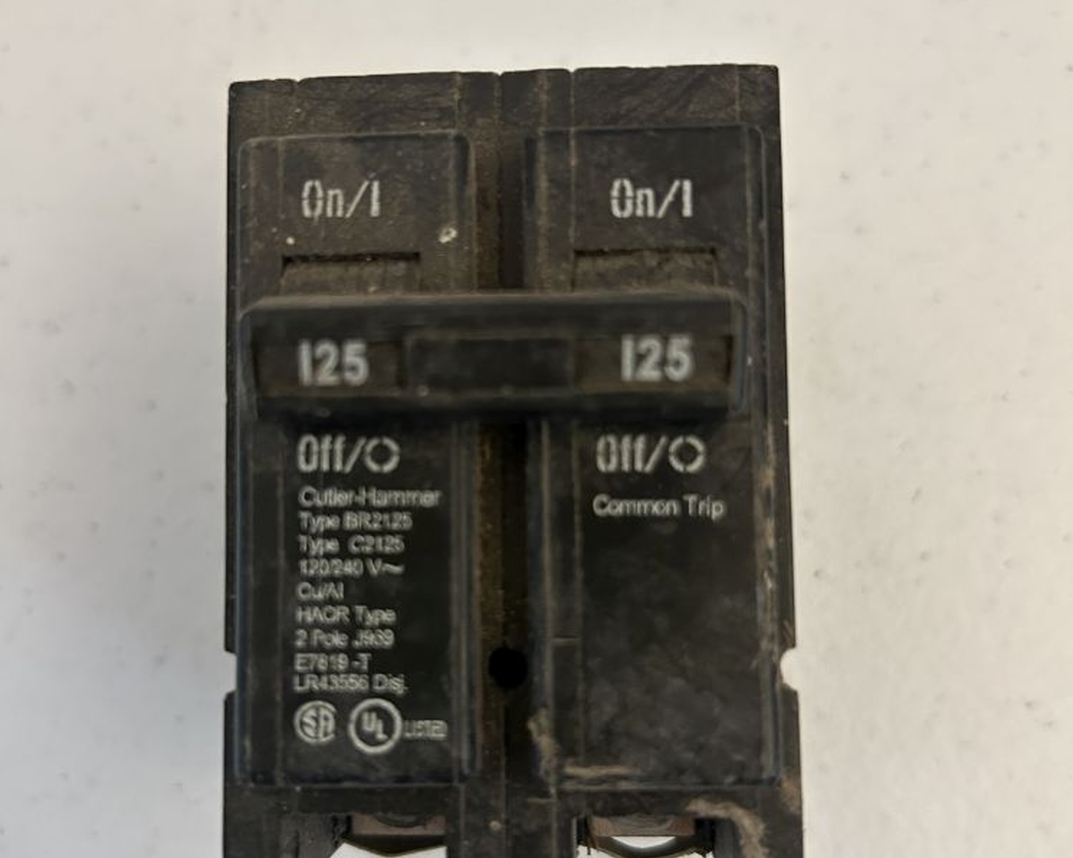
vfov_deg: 43.2
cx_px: 538
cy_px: 496
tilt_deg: -84.6
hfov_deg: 52.8
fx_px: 1080
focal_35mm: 34
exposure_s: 1/60
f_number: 1.5
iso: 400
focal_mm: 5.7
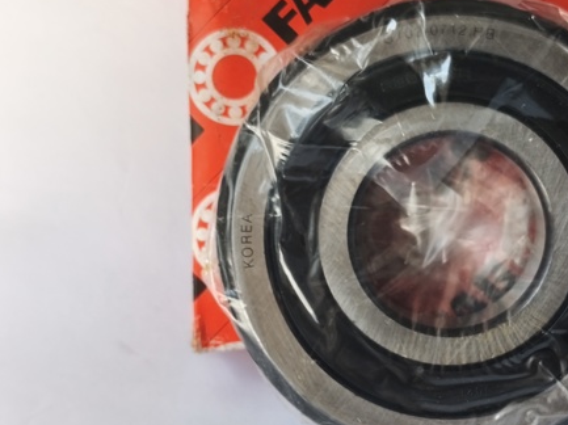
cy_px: 191
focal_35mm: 99
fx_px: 1623
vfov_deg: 14.9
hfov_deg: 19.7
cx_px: 415
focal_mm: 6.18
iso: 50
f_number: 1.65
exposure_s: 1/218
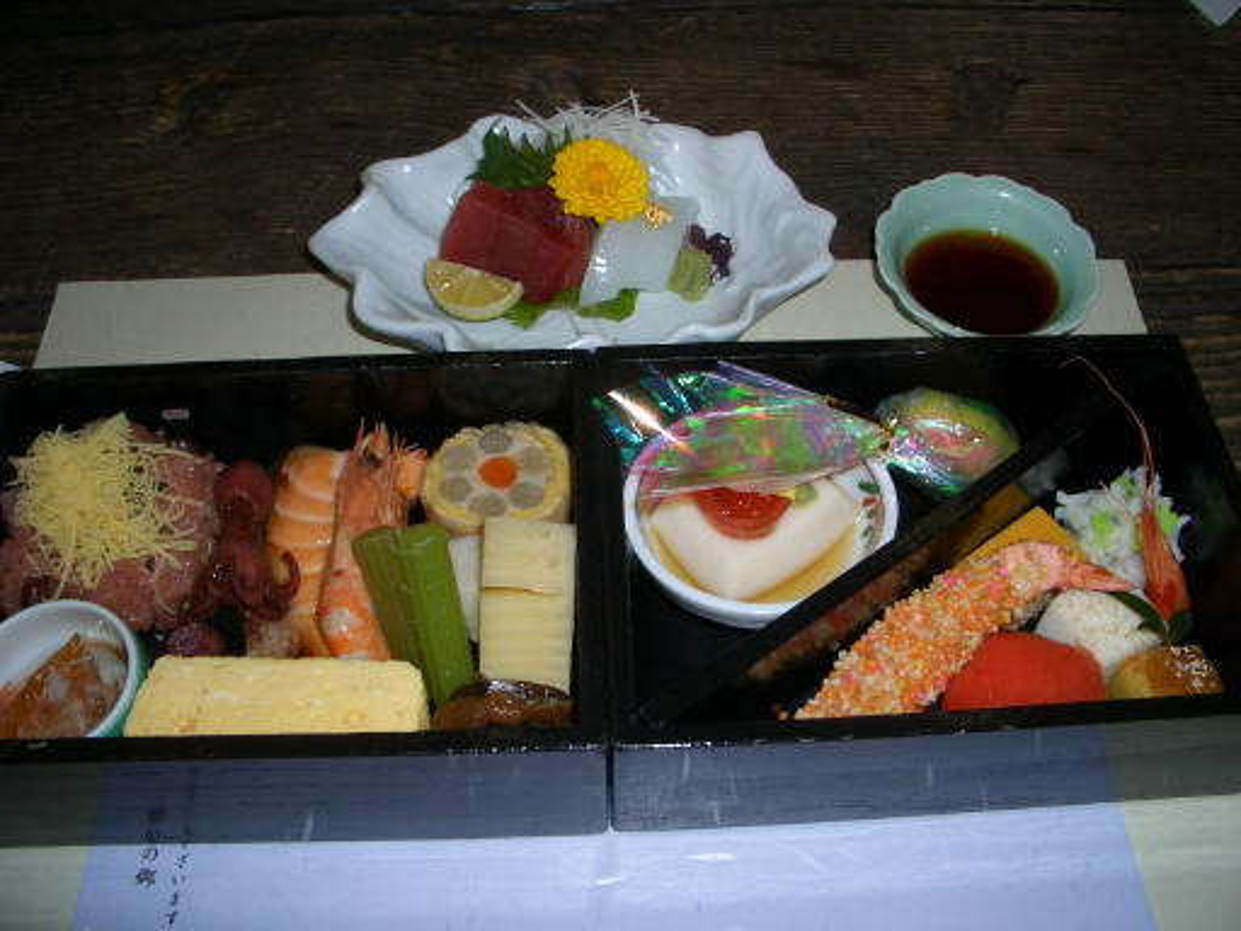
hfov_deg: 52.6
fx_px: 1255
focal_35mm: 35
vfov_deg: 40.7
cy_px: 466
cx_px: 620
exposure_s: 1/60
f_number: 4.3
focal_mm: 5.8
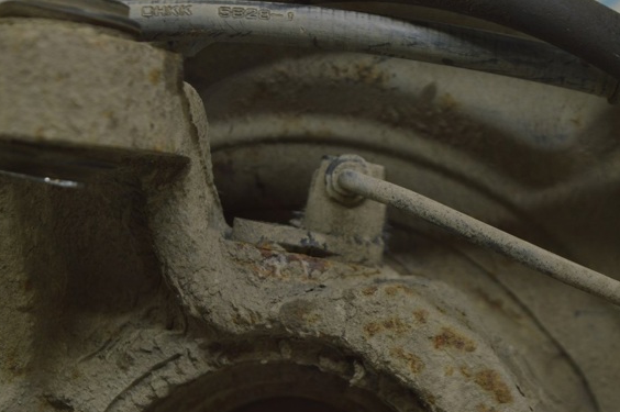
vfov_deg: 14.6
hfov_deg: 21.8
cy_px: 222
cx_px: 307
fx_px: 1610
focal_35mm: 94
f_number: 5.6
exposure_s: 1/25
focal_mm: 55
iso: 400
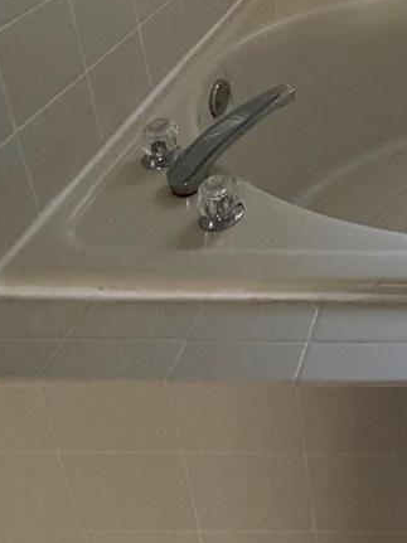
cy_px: -87
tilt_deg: -17.6
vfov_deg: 37.8
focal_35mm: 39
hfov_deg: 30.2
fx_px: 612
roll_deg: -2.0
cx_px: 512
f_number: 2.2
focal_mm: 2.22
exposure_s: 1/97
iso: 320
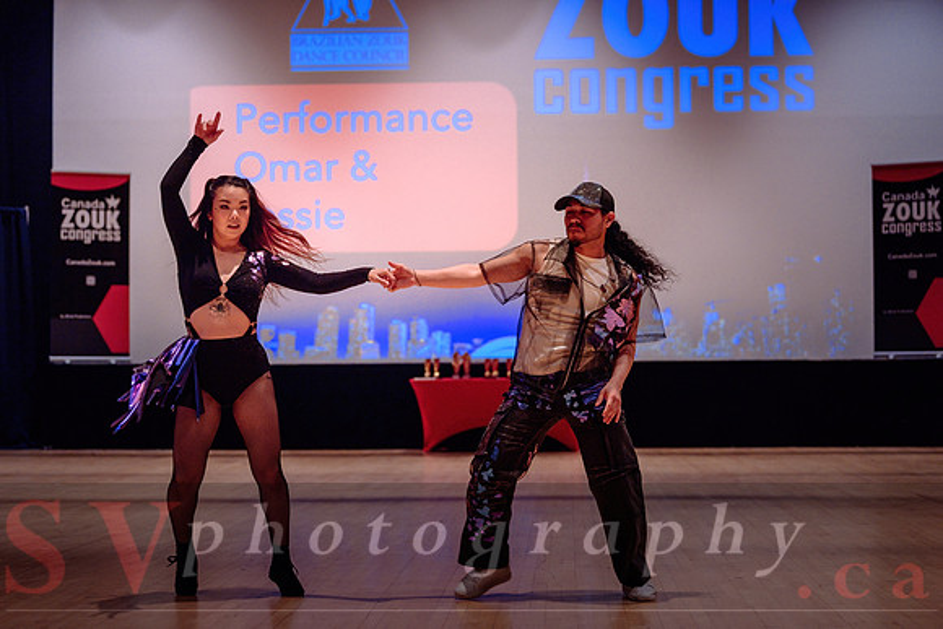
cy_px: 314
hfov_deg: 28.6
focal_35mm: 70
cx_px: 472
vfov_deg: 19.3
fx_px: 1847
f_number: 2.8
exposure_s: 1/160
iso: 1600
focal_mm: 70
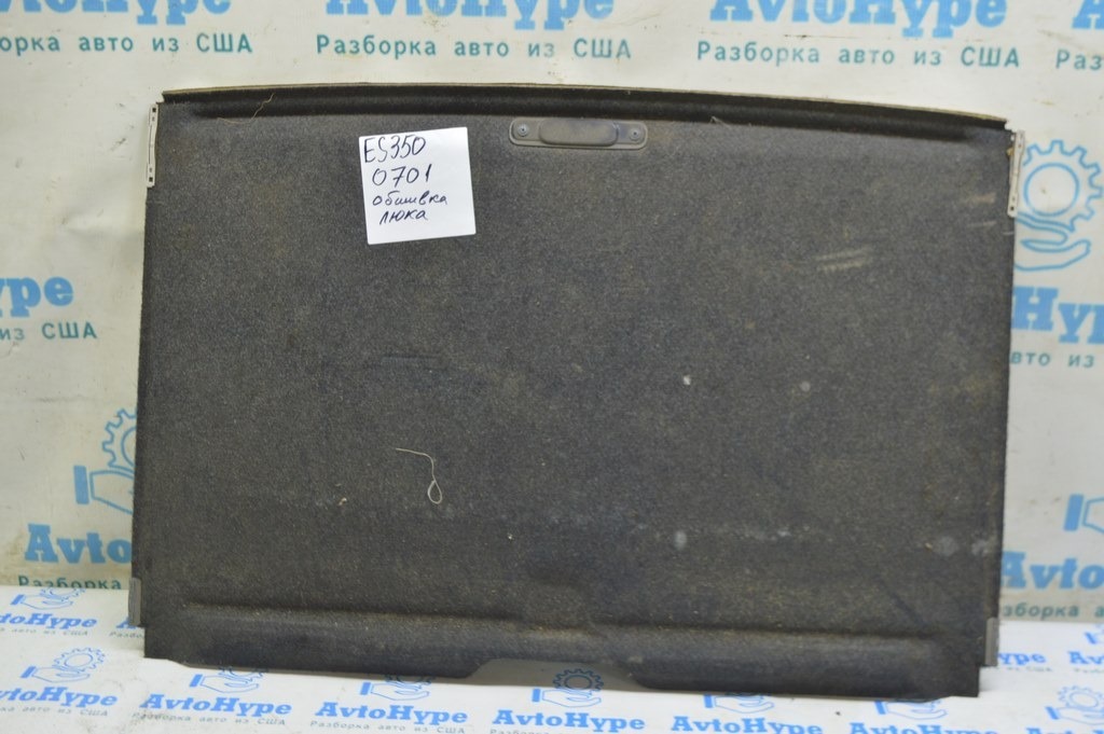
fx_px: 1195
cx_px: 552
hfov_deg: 49.6
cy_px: 367
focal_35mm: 39
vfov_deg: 34.2
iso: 400
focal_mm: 26
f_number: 5.6
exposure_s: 1/15
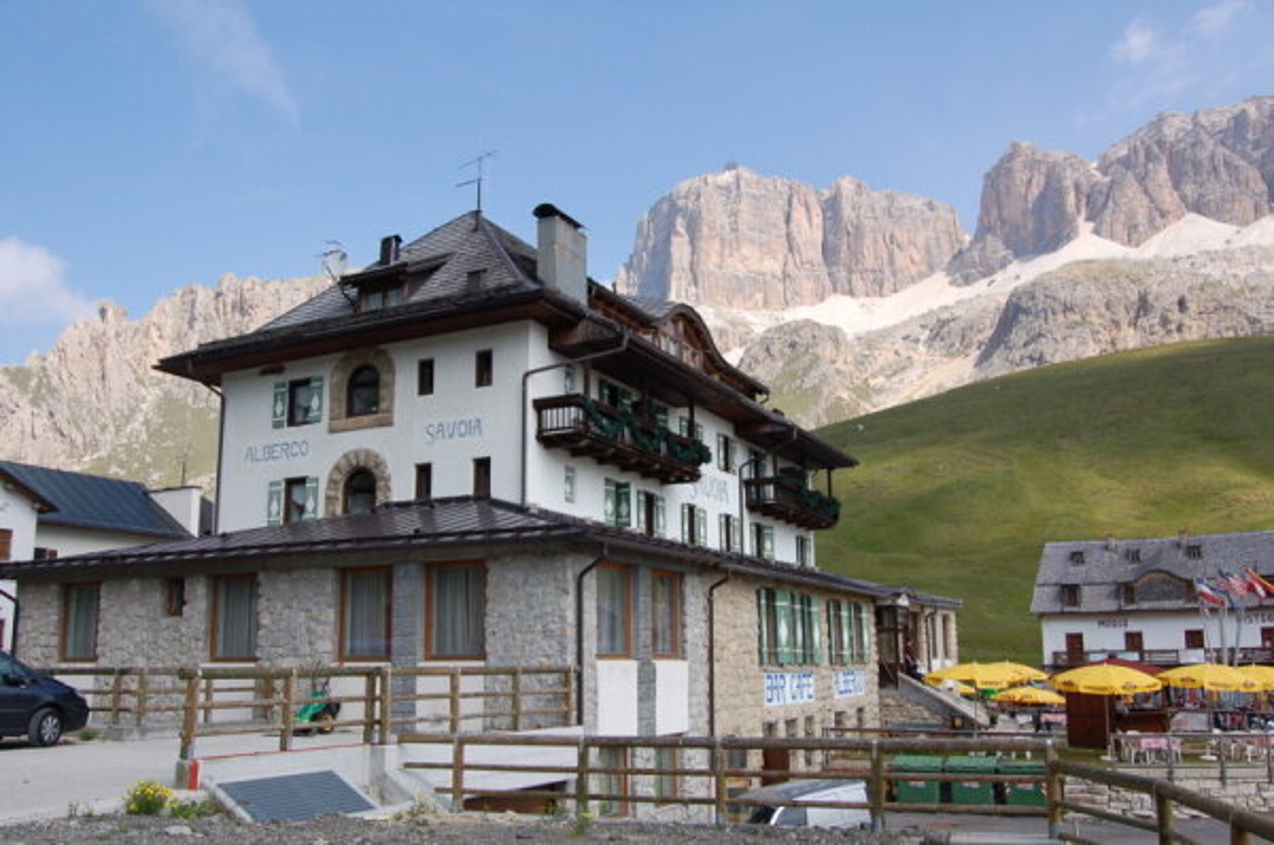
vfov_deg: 39.8
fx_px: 1166
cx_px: 637
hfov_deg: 57.3
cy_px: 422
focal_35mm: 33
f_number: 10
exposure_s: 1/250
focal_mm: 22
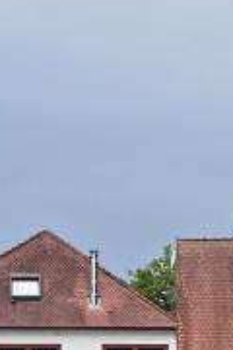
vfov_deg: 7.9
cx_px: 18
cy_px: 343
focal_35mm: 258
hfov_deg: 5.3
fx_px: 2505
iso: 5600
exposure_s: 1/8000
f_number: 11
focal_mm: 70
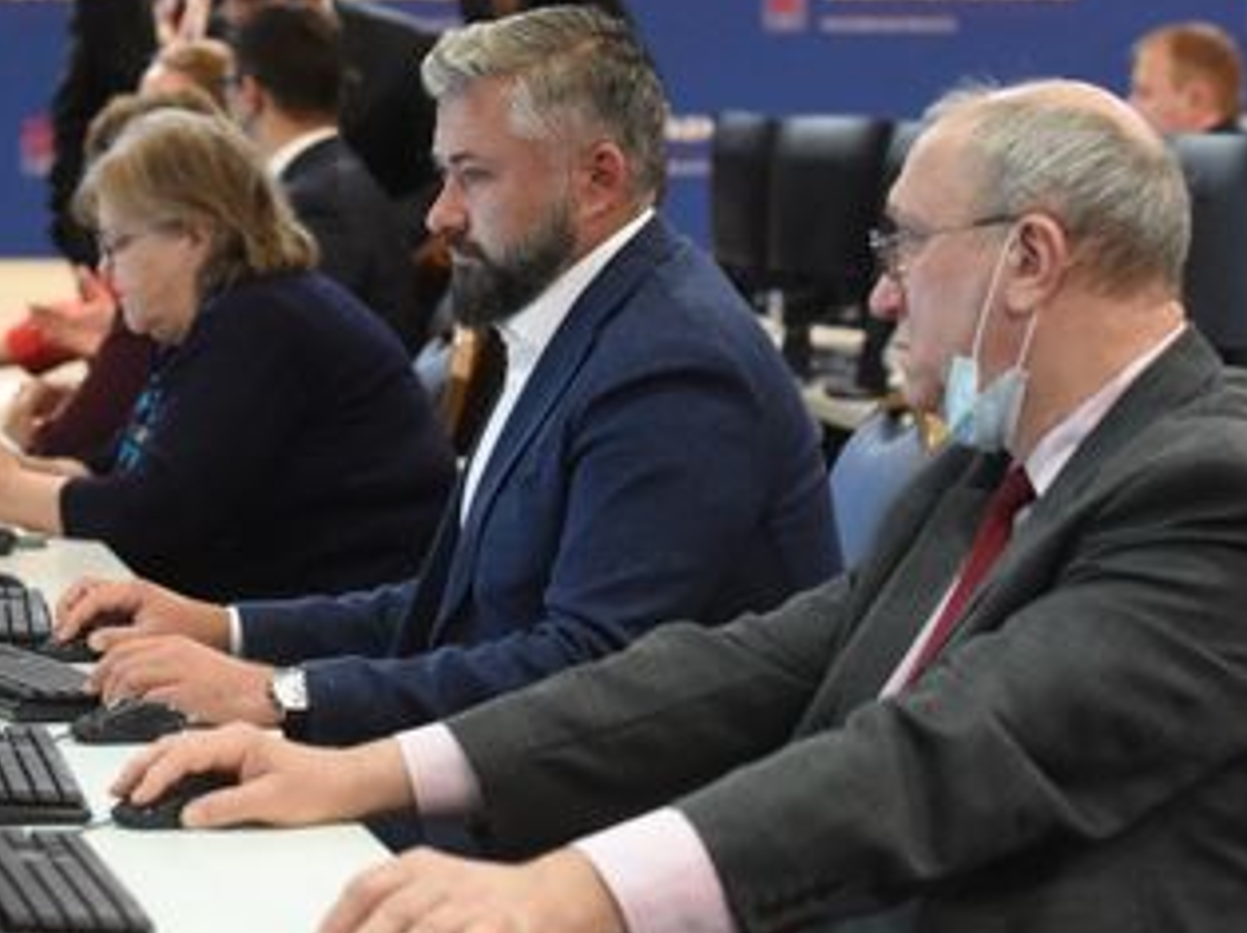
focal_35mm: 150
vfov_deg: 9.9
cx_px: 75
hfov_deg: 13.0
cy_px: 302
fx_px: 5399
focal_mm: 70
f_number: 4
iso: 12800
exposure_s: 1/640
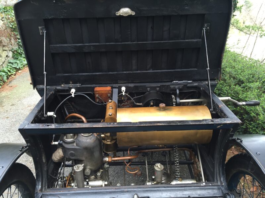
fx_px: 222
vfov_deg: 48.2
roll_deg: +0.2
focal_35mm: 29
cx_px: 132
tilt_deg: -26.9
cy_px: 99
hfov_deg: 61.7
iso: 50
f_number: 2.2
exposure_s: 1/120
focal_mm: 4.15
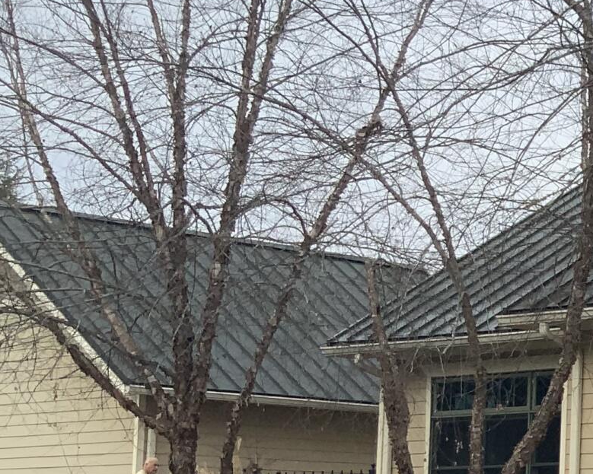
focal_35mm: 109
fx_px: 1913
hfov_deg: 15.2
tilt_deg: +7.5
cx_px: 1067
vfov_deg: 14.1
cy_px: 358
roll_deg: +0.0
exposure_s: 1/478
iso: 16
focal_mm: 3
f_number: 1.8
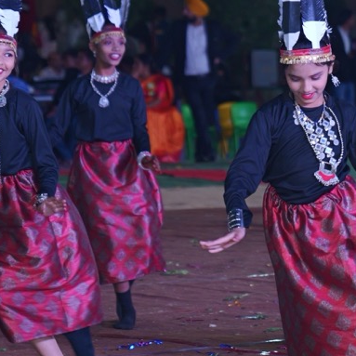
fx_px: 3467
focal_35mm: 298
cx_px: 270
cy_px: 129
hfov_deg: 5.9
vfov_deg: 5.9
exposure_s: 1/200
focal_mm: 105
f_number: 4.5
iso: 1000
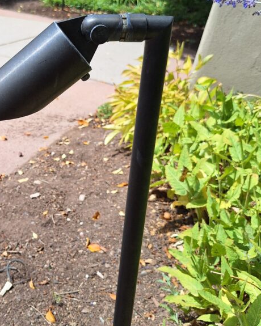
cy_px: 136
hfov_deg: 36.3
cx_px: 60
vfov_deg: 45.6
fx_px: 386
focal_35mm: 40
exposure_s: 1/1689
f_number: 1.8
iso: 40
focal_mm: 5.54
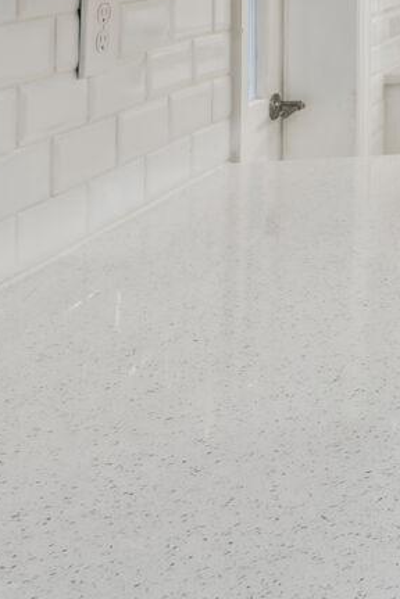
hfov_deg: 14.5
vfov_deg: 32.7
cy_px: 0
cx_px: 981
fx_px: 933
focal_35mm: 56
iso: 100
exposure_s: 1/6
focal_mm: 14
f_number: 8
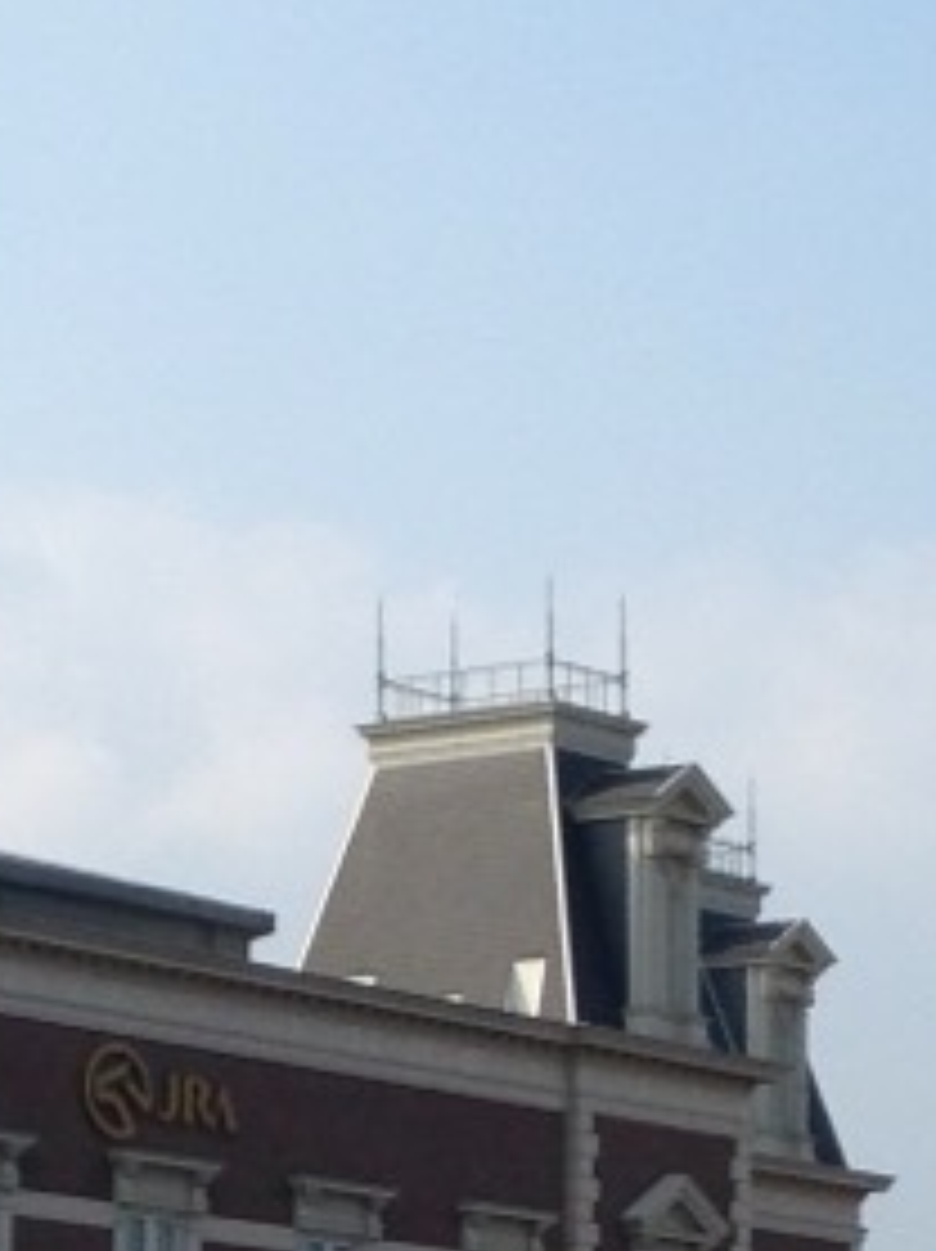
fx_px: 6861
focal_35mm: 190
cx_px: 328
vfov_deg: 10.2
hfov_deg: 7.8
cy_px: 1674
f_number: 2.4
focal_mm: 4.12
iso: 50
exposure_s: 1/1695
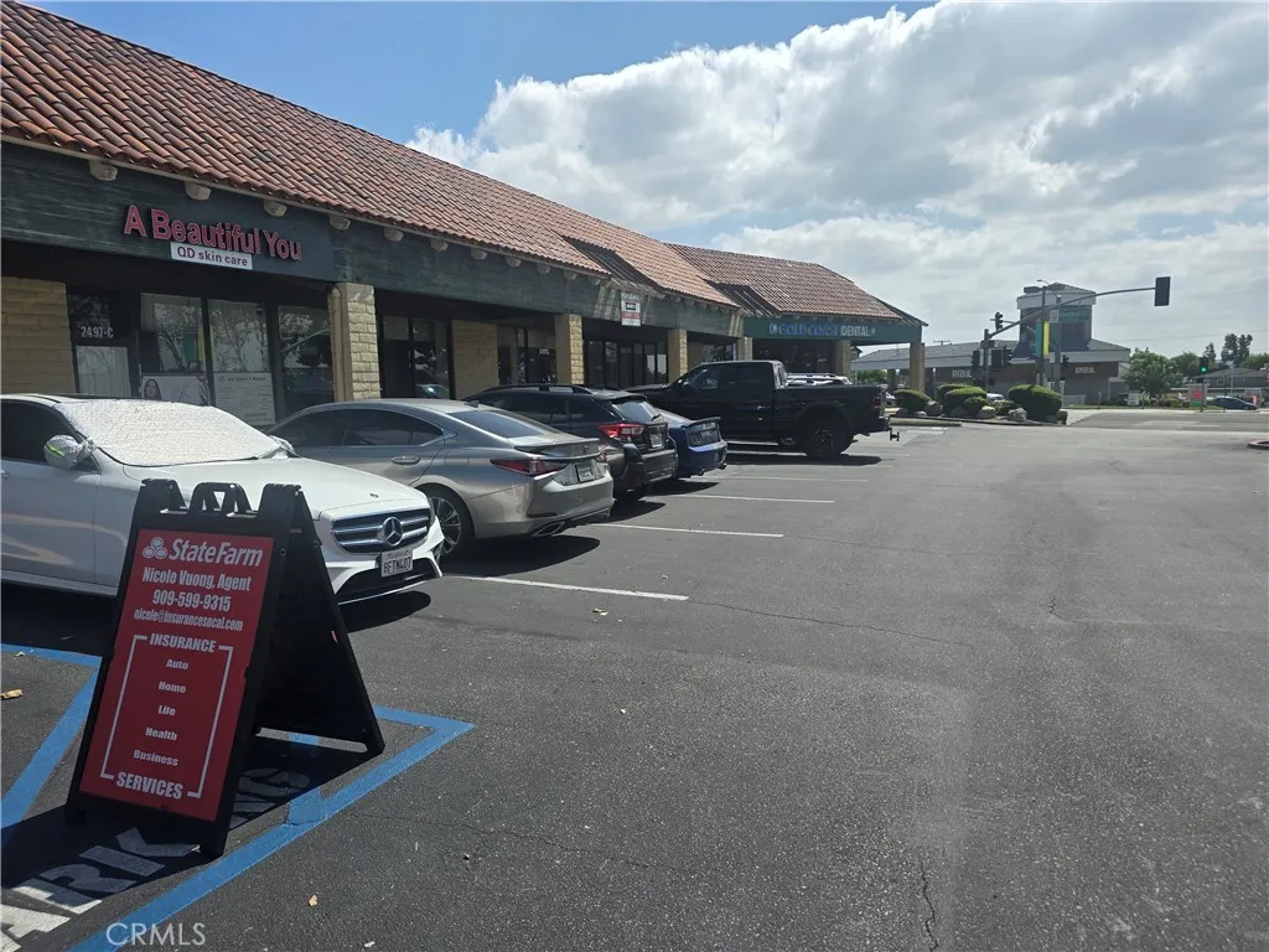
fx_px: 843
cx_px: 634
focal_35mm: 23
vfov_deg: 58.9
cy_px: 476
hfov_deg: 73.9
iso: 12
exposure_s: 1/1111
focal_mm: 6.3
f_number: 1.7
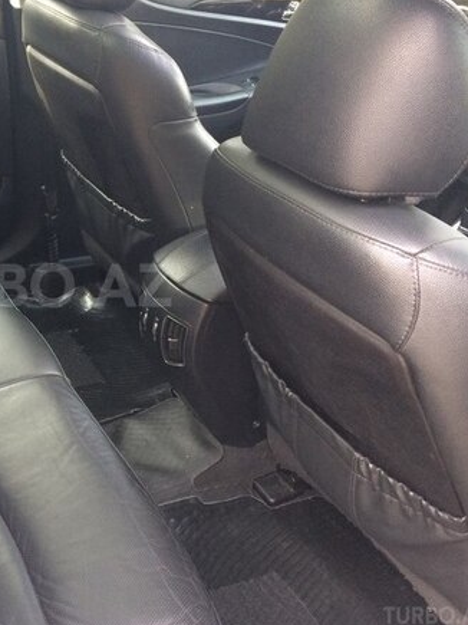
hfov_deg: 31.0
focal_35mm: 44
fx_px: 794
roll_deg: -3.4
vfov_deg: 42.9
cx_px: 24
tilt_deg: -30.8
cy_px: 285
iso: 80
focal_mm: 4.15
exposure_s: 1/33
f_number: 2.2
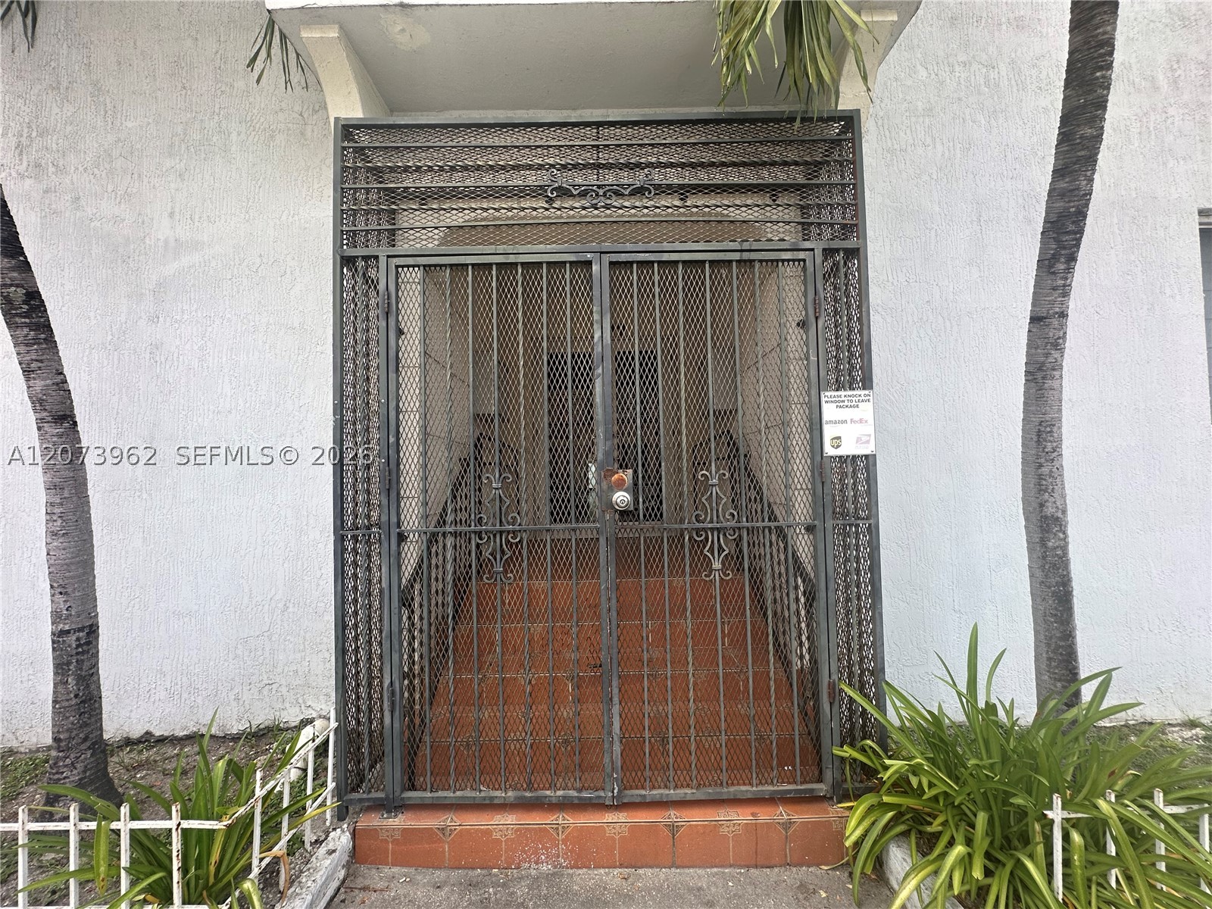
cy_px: 454
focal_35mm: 14
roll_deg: +0.9
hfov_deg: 102.1
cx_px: 606
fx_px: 490
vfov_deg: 85.7
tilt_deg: +2.8
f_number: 2.2
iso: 40
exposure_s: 1/290
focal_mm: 2.22
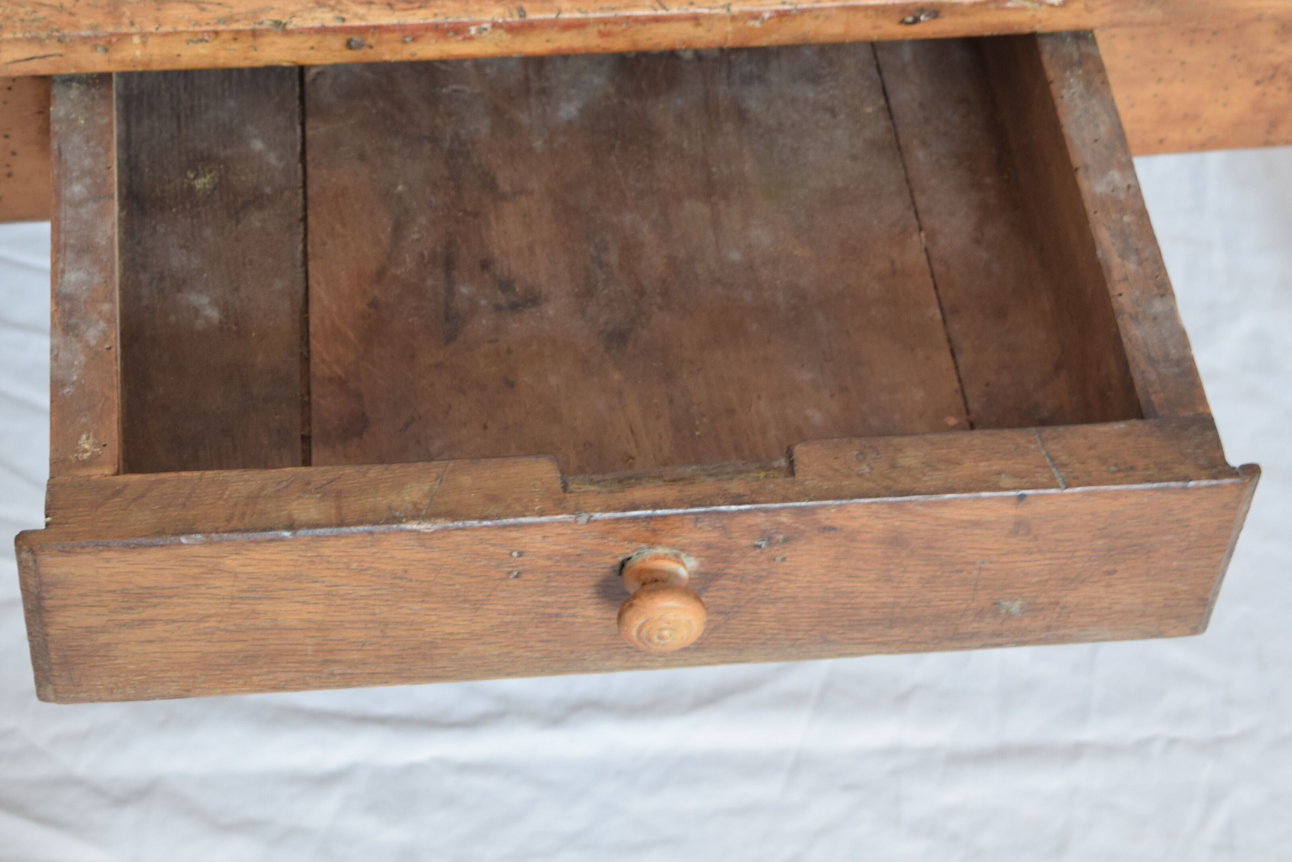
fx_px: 2980
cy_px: 390
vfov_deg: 16.5
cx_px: 493
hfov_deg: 24.4
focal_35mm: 83
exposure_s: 1/13
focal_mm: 40
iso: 400
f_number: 5.6
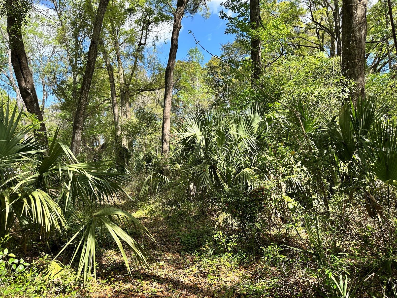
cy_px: 149
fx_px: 275
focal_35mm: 24
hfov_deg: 71.6
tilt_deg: +2.7
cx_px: 198
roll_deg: +1.7
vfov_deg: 56.8
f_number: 1.78
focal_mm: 6.86
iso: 80
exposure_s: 1/910
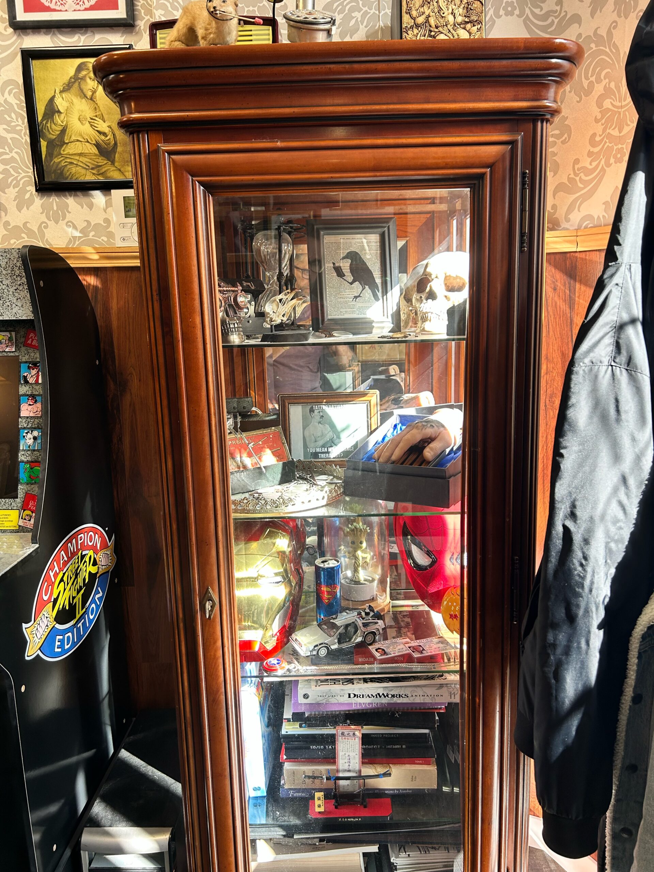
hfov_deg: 53.1
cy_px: 436
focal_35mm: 26
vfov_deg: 67.3
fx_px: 655
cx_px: 327
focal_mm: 5.7
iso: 64
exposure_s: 1/121
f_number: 1.5
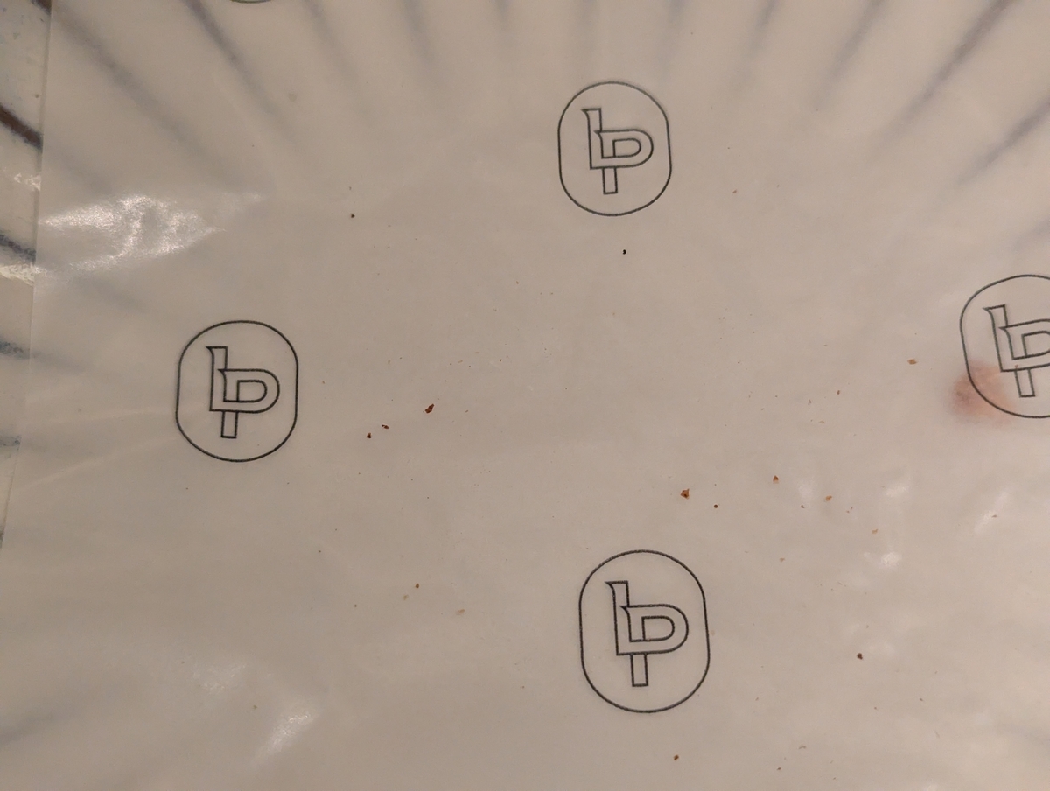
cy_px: 396
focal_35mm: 48
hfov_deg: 39.6
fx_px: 1458
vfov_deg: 30.3
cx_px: 525
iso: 931
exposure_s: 1/99.9
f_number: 1.85
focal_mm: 6.81
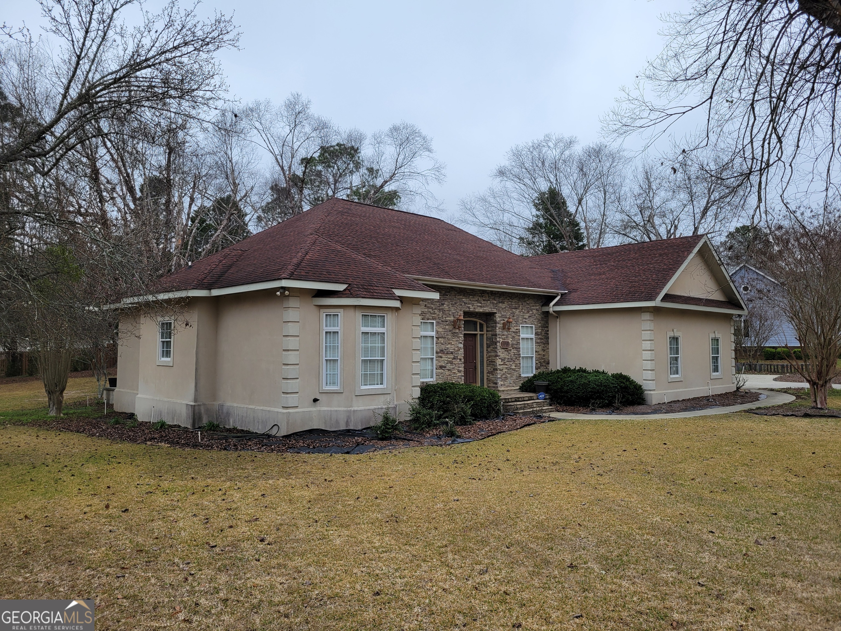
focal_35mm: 26
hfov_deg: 67.3
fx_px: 632
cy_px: 316
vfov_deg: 53.1
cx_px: 420
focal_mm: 5.4
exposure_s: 1/1038
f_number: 1.8
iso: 40
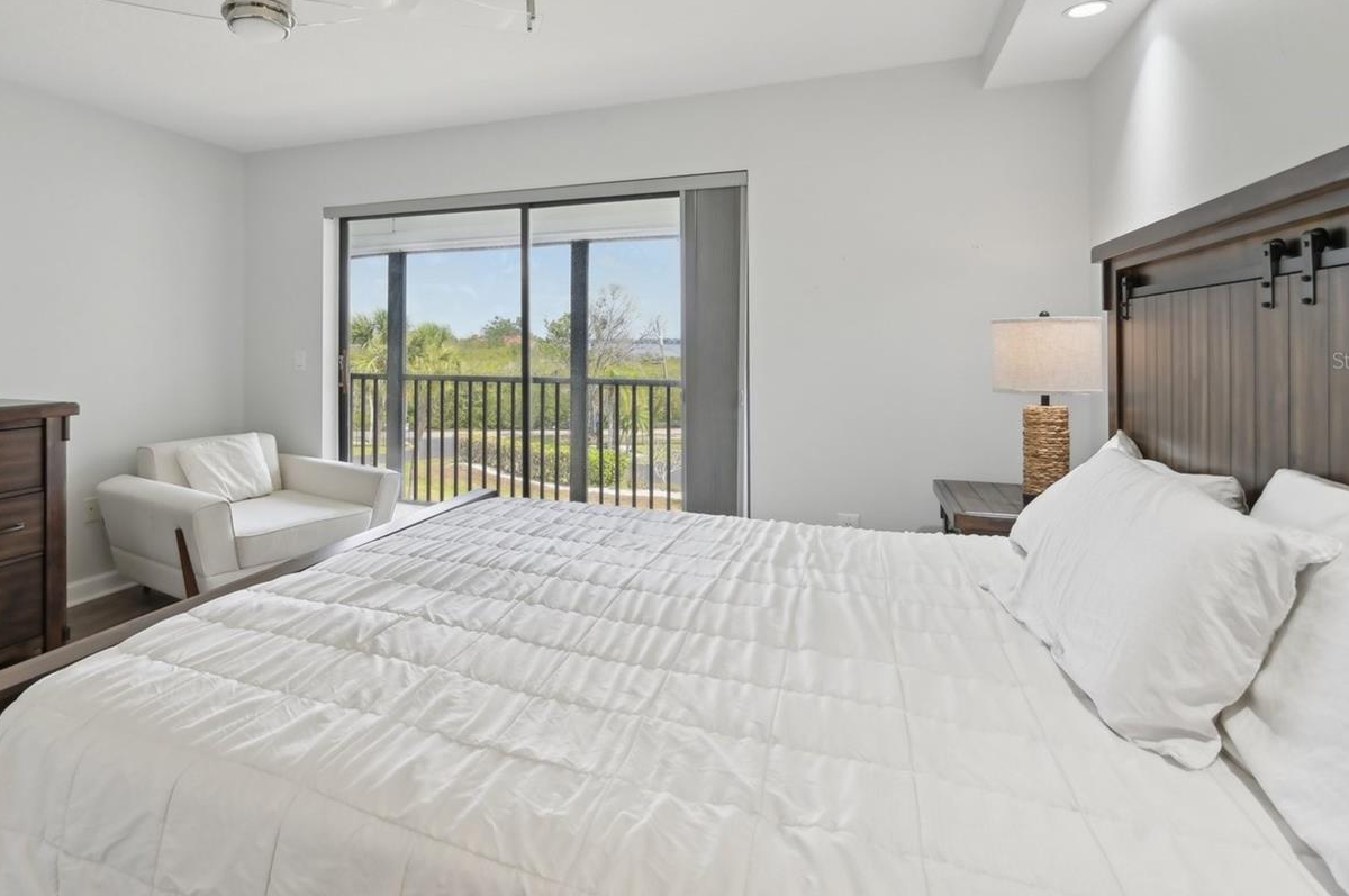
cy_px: 360
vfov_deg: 61.3
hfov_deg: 82.9
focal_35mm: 20
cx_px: 533
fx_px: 749
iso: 400
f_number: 8
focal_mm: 15
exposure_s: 1/80
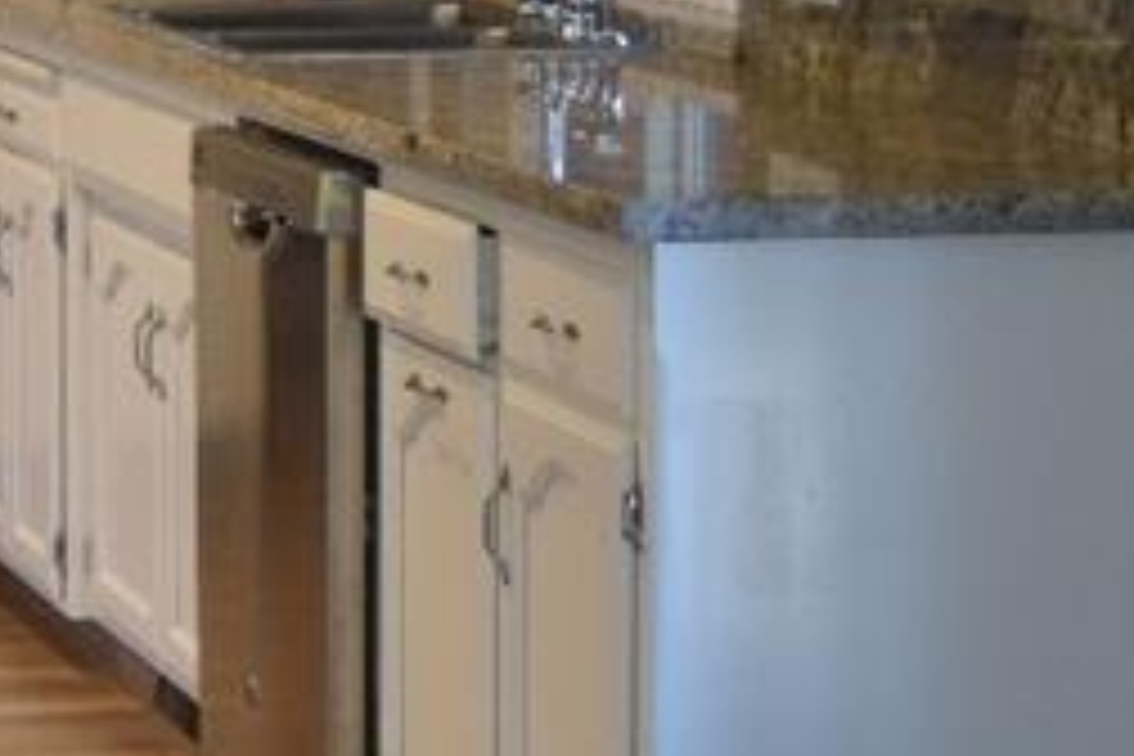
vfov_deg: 8.4
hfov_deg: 12.2
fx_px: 5071
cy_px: -261
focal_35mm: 161
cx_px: -540
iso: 400
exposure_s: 1/60
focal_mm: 18
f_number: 4
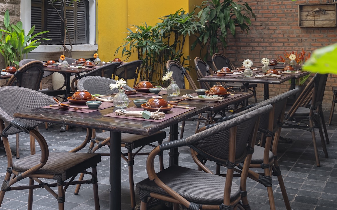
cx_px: 126
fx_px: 478
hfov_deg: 38.6
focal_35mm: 52
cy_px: 68
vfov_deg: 24.7
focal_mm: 31
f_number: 8
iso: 160
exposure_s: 3.2
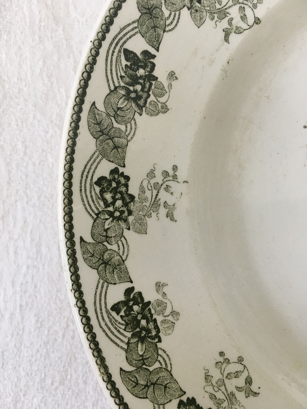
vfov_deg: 61.7
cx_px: 154
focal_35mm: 29
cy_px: 204
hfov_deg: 48.2
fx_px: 343
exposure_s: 1/33
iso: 50
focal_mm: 4.15
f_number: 2.2
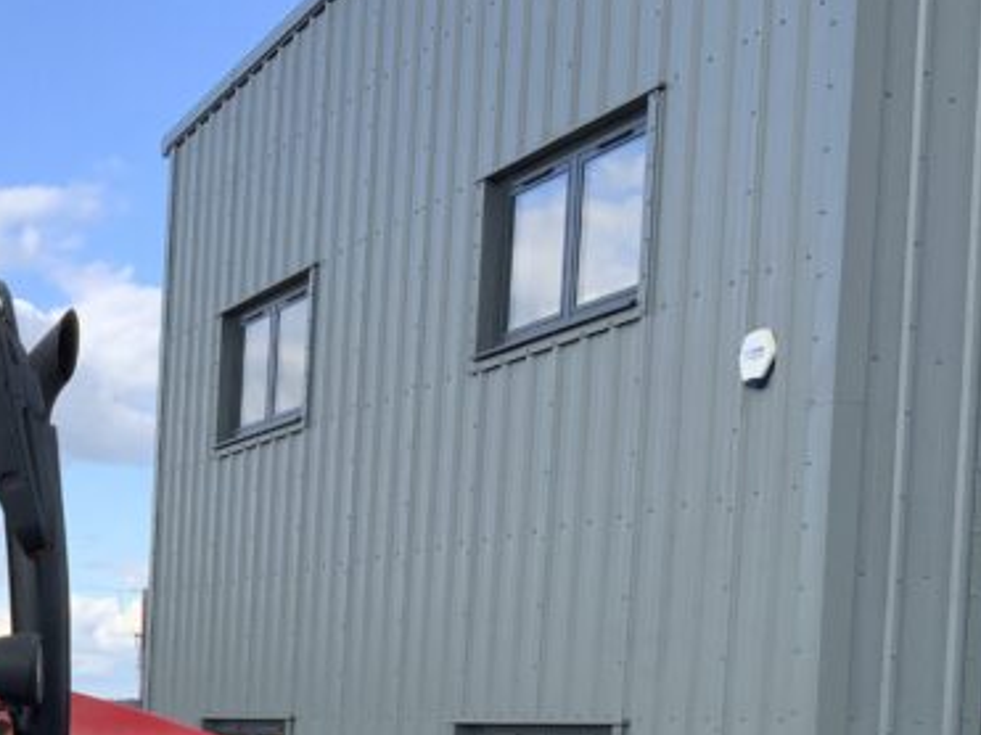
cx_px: -98
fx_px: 2266
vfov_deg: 17.7
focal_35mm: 80
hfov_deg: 23.0
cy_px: 830
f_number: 1.8
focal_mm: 3
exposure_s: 1/593
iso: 16
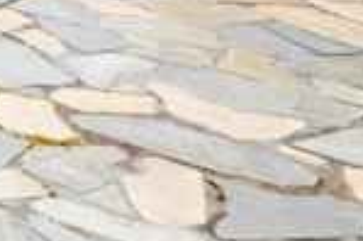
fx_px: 866
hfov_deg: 14.5
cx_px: -525
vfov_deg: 12.9
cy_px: -296
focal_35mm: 86
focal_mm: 16
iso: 800
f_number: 8
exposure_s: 1/1600
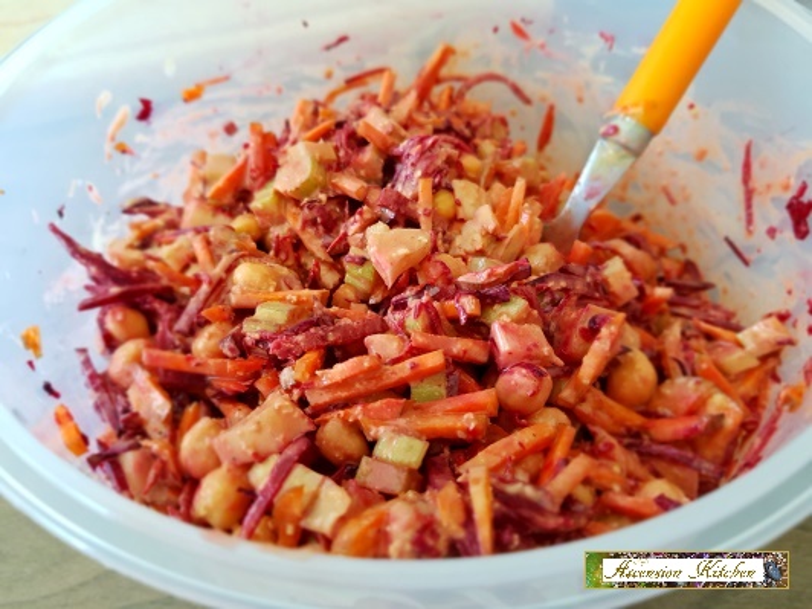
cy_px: 304
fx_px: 610
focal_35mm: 26
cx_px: 406
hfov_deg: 67.3
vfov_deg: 53.1
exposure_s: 1/50
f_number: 1.7
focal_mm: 4.2
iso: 160
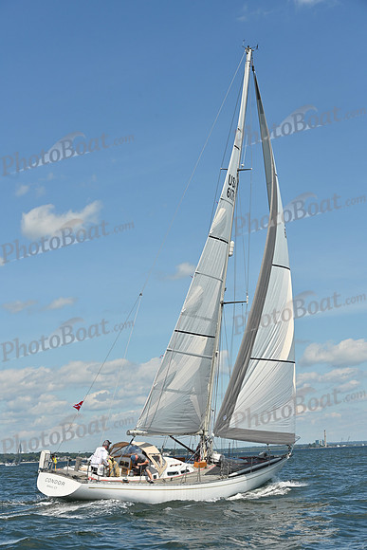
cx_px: 184
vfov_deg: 28.8
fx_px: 1070
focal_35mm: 70
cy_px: 275
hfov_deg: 19.5
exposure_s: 1/1250
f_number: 9
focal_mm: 70
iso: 250
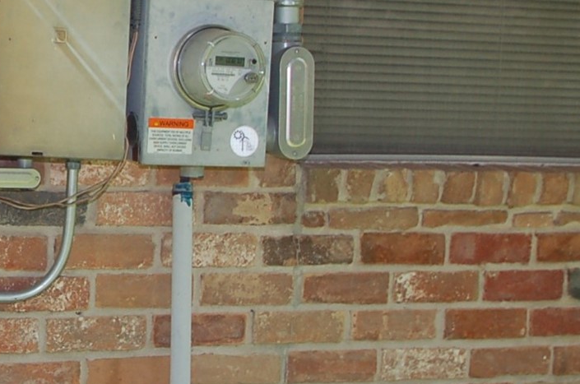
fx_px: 1118
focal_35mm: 70
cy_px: 107
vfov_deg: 19.4
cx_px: -90
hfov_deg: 26.3
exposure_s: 1/200
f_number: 7.1
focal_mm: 15
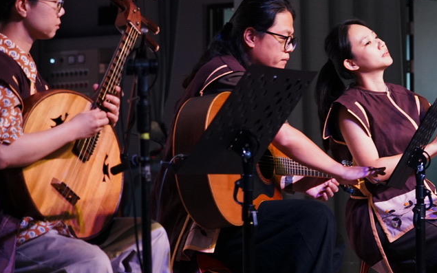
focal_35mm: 183
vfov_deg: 7.2
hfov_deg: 11.4
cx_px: 361
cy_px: 102
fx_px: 2180
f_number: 4
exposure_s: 1/200
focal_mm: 70
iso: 1250
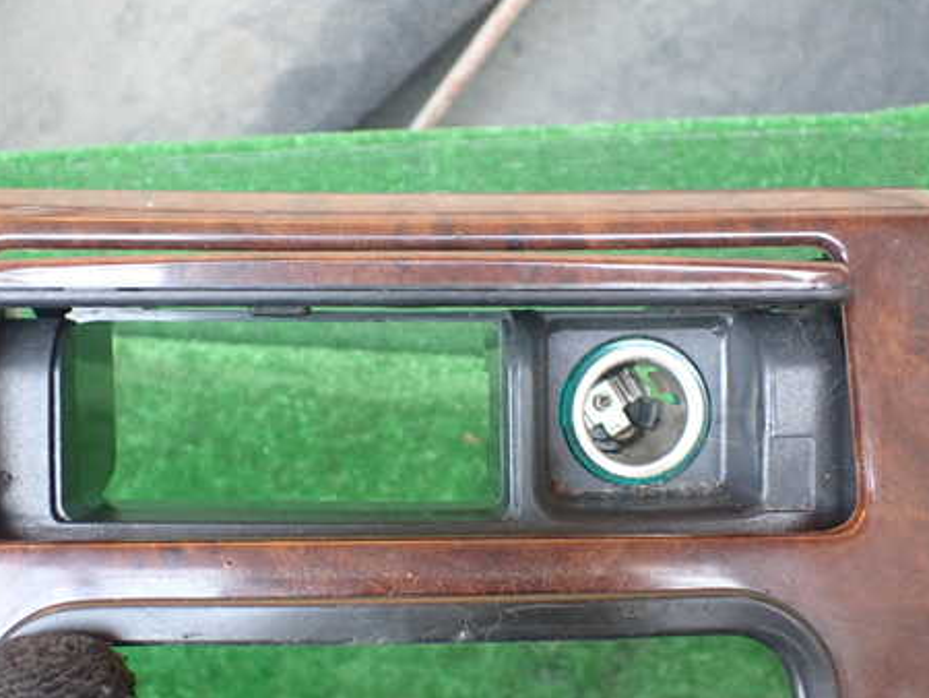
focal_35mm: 40
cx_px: 411
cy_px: 374
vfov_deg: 36.0
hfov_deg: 46.7
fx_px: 1074
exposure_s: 1/50
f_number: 2.3
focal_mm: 5.4
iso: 800
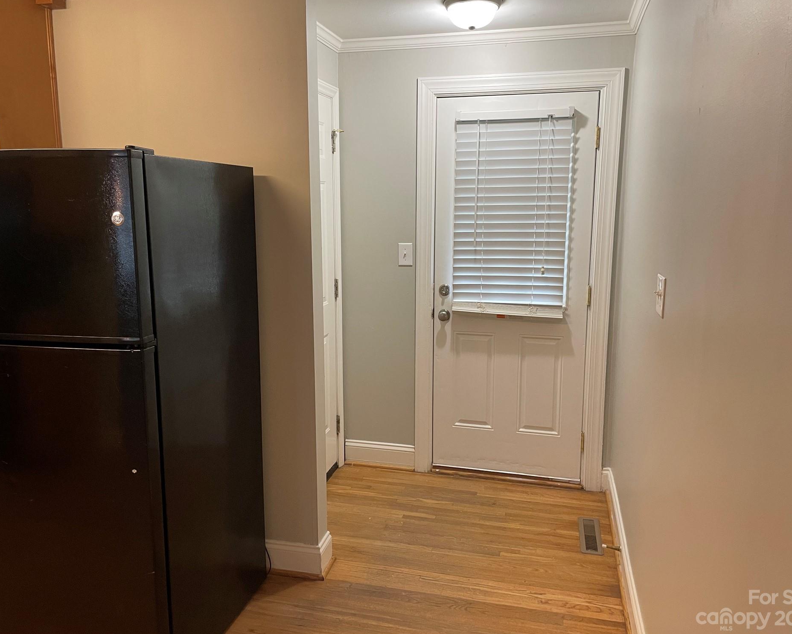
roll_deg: -0.2
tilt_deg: -8.9
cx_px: 386
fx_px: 656
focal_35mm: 28
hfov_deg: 62.2
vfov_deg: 51.5
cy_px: 311
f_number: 1.6
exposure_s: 1/60
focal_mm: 4.2
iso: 125
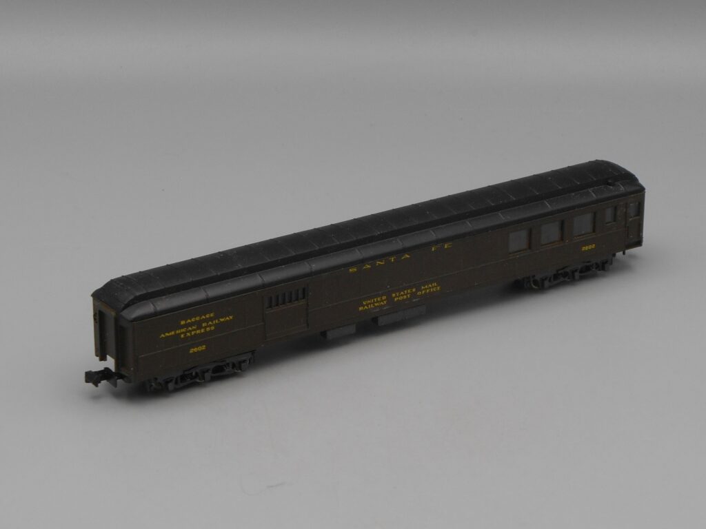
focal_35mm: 80
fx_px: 1632
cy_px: 264
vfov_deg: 18.4
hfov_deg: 24.4
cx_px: 353
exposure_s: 1/80
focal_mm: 14.3
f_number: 4.7
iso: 80
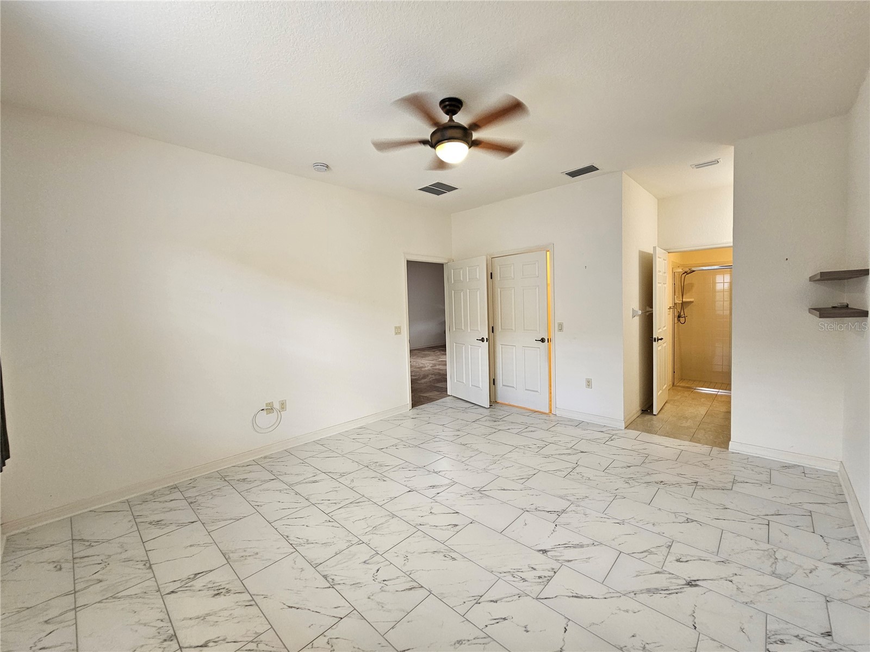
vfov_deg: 89.9
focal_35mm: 13
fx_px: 327
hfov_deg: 106.2
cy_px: 326
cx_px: 435
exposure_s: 1/60
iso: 125
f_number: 2.2
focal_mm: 2.2
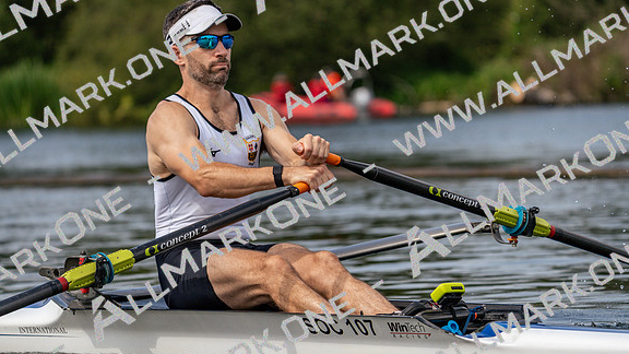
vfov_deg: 4.5
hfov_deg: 8.0
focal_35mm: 269
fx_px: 4487
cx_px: 313
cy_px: 174
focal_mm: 255
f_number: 5.6
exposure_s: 1/1600
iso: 320
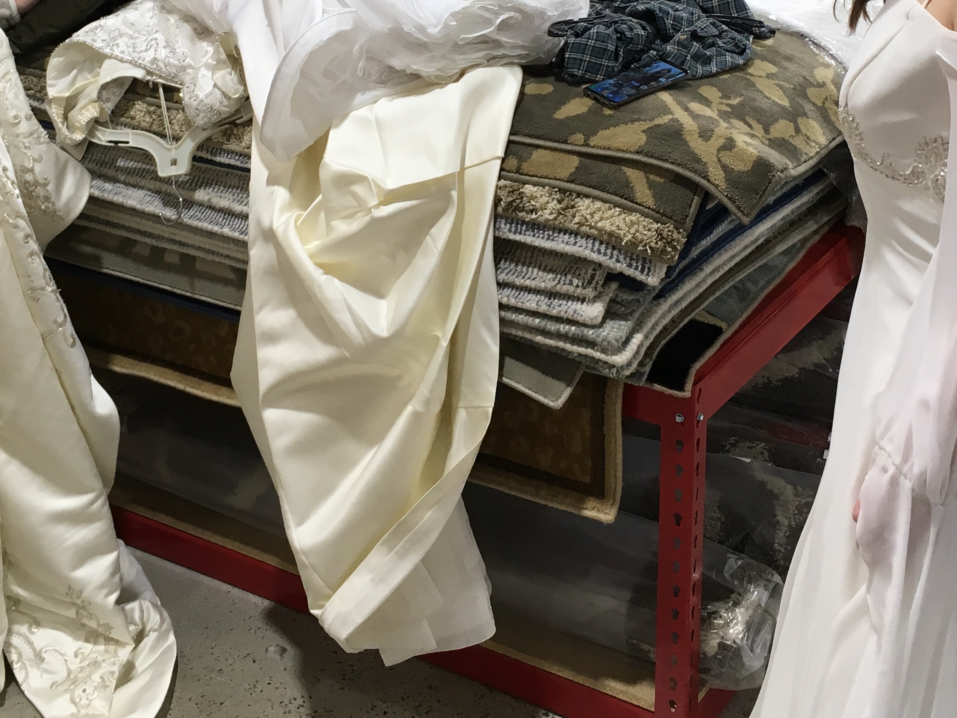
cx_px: 448
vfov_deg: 25.4
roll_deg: +1.7
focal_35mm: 56
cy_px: 86
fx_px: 1548
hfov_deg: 34.3
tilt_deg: -16.5
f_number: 2.2
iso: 25
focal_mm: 4.15
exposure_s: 1/30
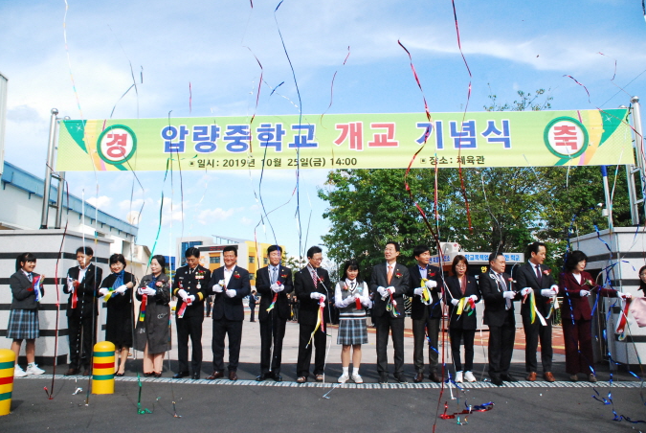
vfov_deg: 46.5
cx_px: 323
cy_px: 212
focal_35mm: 28
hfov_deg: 65.4
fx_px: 503
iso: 1600
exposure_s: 1/1000
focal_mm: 18
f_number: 11
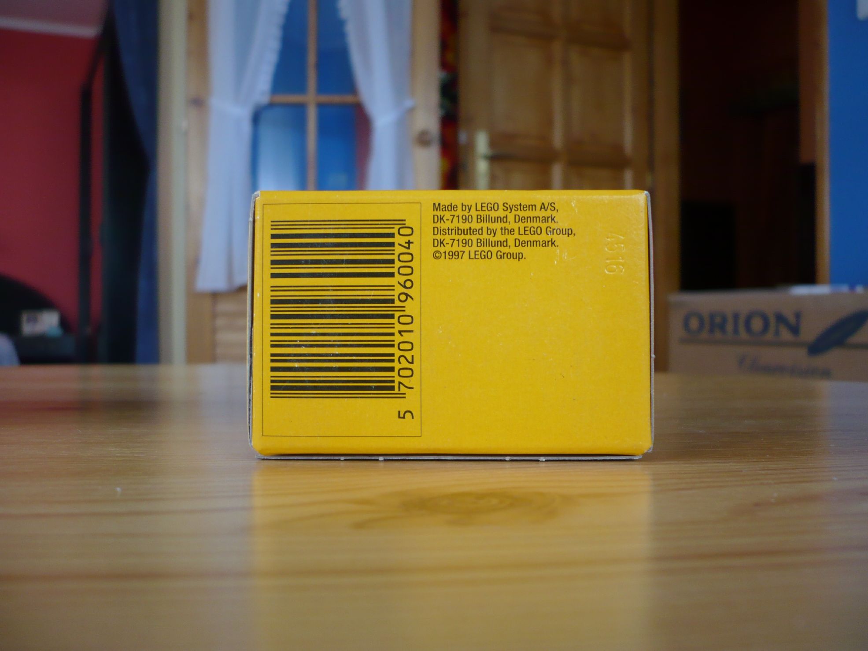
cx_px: 434
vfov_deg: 40.7
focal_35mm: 35
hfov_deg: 52.6
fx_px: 878
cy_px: 326
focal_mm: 5.8
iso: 100
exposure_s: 1/40
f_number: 2.8
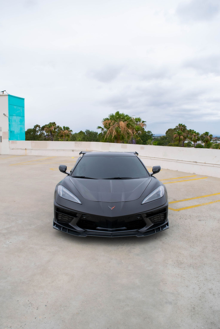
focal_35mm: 27
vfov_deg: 67.4
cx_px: 110
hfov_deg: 47.9
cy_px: 164
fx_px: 247
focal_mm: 18
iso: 400
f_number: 6.3
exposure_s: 1/1600
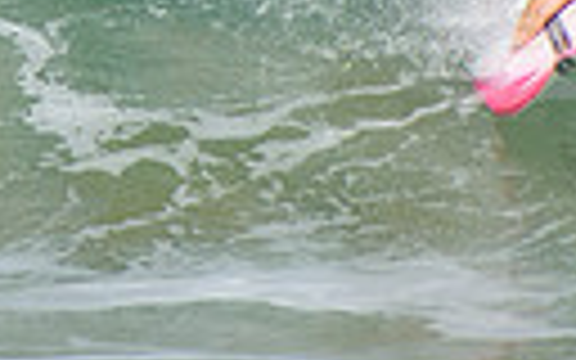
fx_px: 43420
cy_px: -191
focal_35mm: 2766
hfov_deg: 0.8
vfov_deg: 0.5
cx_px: 171
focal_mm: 400
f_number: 5.6
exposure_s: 1/2000
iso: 320
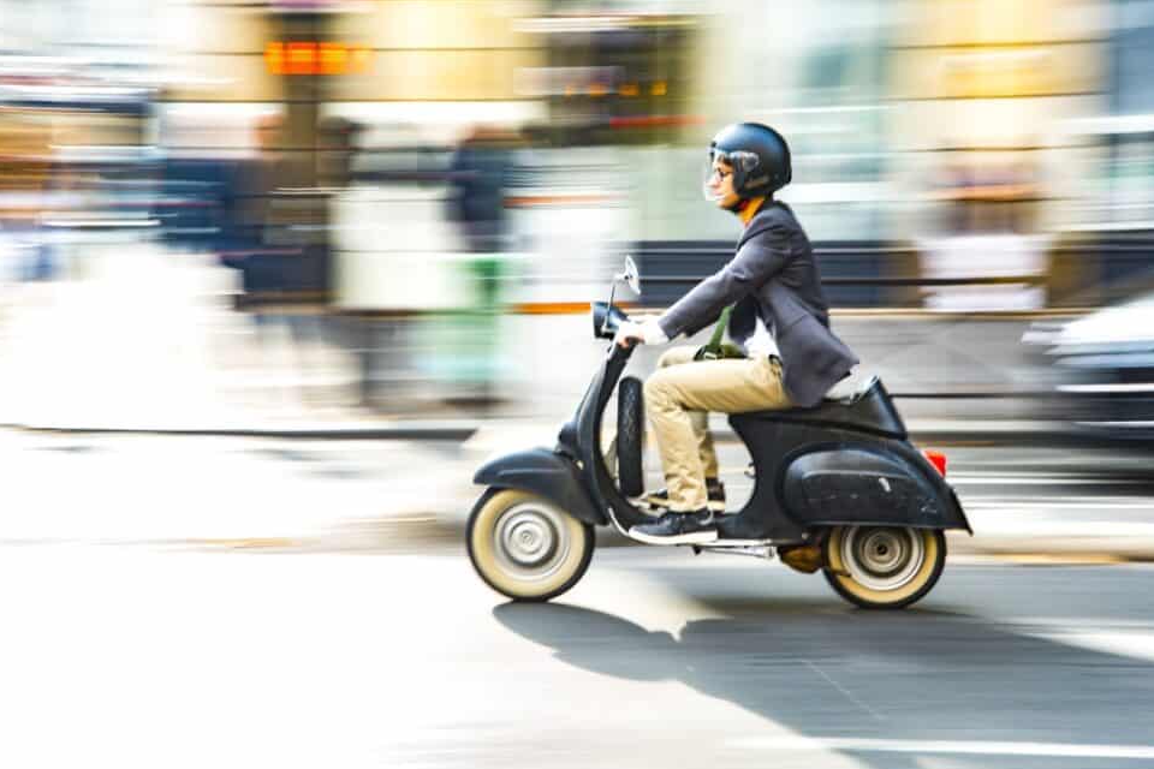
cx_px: 590
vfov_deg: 17.1
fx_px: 2564
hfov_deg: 25.4
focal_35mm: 80
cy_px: 390
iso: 320
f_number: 8
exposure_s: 1/30
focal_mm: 75
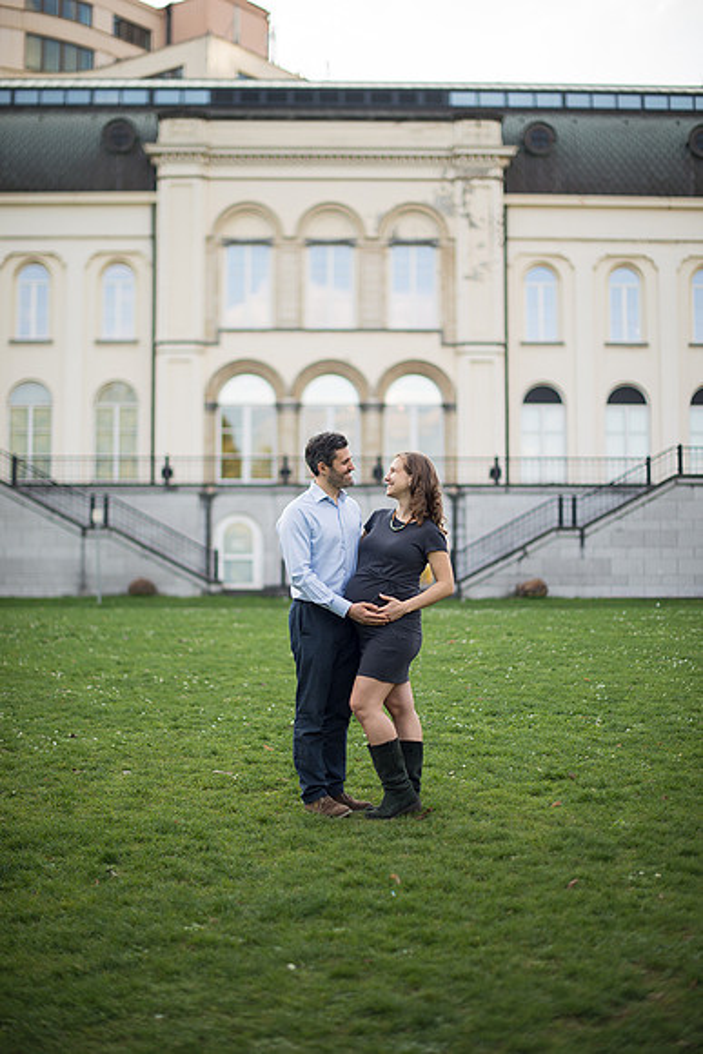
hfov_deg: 27.0
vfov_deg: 39.6
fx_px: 1464
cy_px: 527
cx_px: 352
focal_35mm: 50
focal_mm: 50
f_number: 1.4
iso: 100
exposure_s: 1/1250
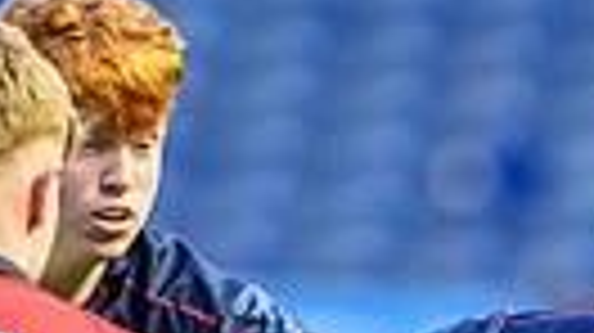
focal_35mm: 2326
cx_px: 1000
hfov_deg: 0.9
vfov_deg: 0.5
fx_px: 36606
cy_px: 957
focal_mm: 400
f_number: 4
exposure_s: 1/1000
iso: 8000
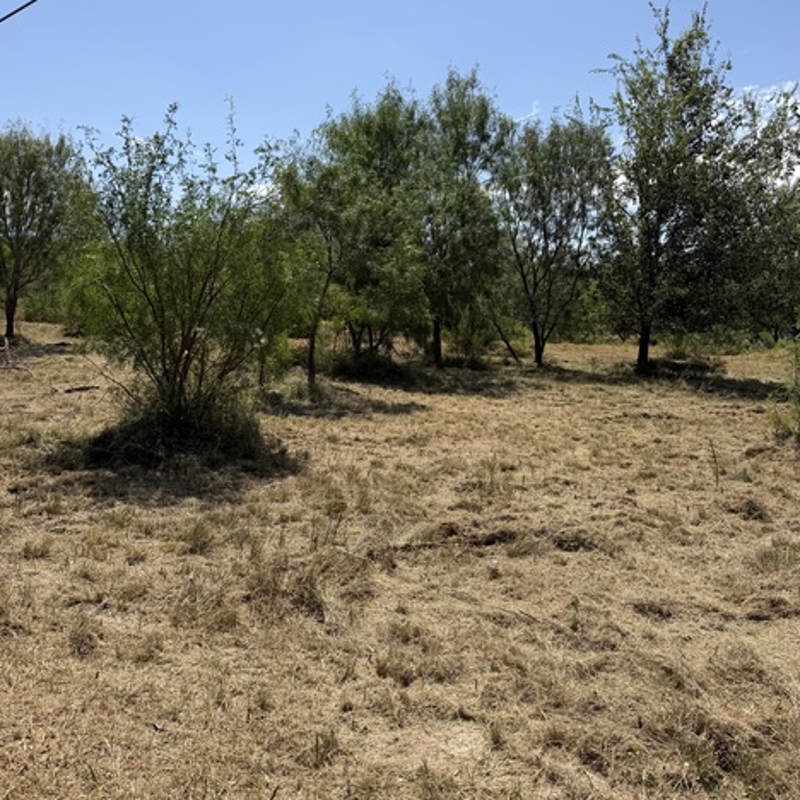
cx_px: 393
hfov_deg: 55.6
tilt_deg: -4.5
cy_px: 385
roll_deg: -3.0
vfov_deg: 55.6
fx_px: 758
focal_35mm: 29
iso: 80
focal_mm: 6.76
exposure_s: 1/5319
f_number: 1.78
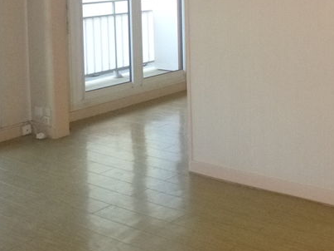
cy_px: -4
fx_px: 598
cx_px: 268
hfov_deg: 30.4
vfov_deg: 22.7
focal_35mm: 62
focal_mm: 4.5
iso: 400
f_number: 3.9
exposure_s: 1/60
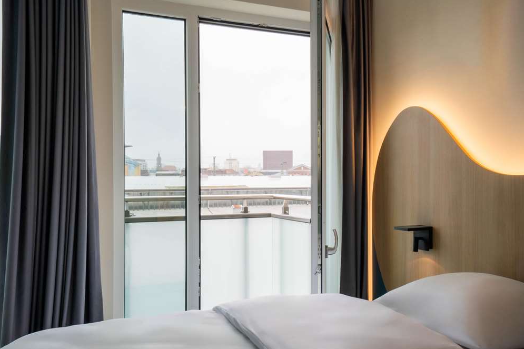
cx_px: 267
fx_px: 524
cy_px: 178
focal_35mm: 36
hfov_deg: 53.1
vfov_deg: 36.9
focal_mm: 35
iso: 100
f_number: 22
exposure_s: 1/2
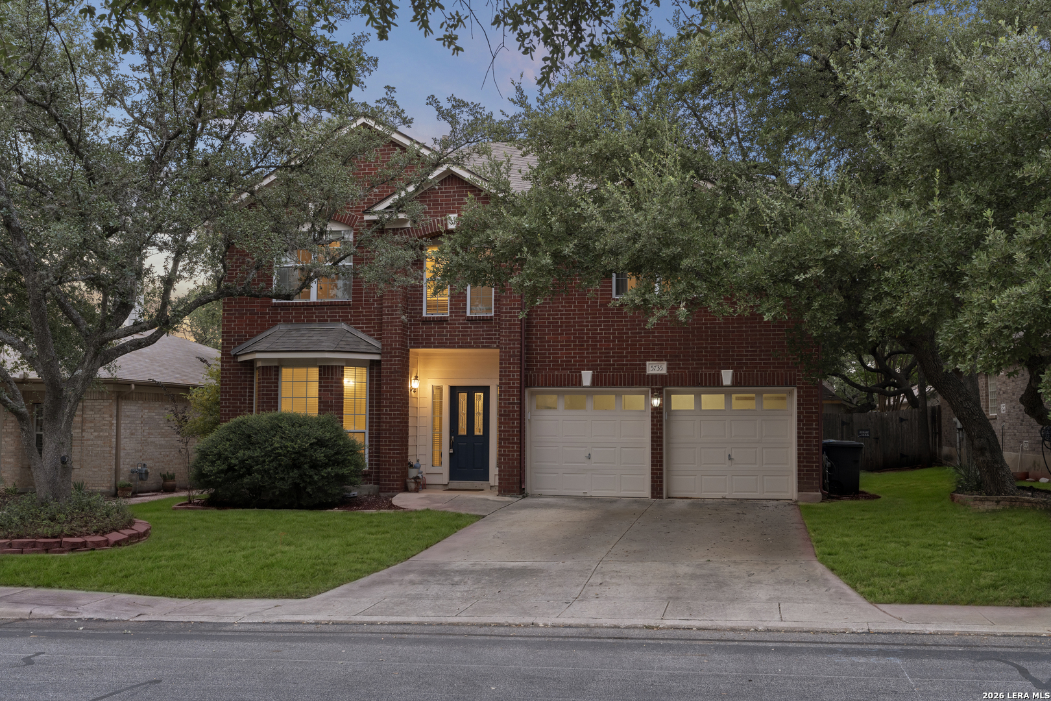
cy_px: 350
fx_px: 1022
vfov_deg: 37.9
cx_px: 526
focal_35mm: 35
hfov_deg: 54.4
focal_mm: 35
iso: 800
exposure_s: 1/5
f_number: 8
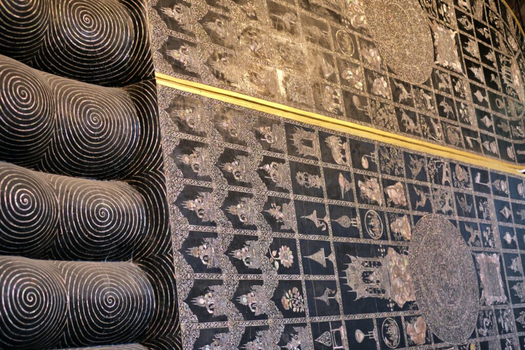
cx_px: 262
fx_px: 773
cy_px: 175
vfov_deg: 25.5
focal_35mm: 53
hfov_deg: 37.5
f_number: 2.2
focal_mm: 35
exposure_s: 1/160
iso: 160
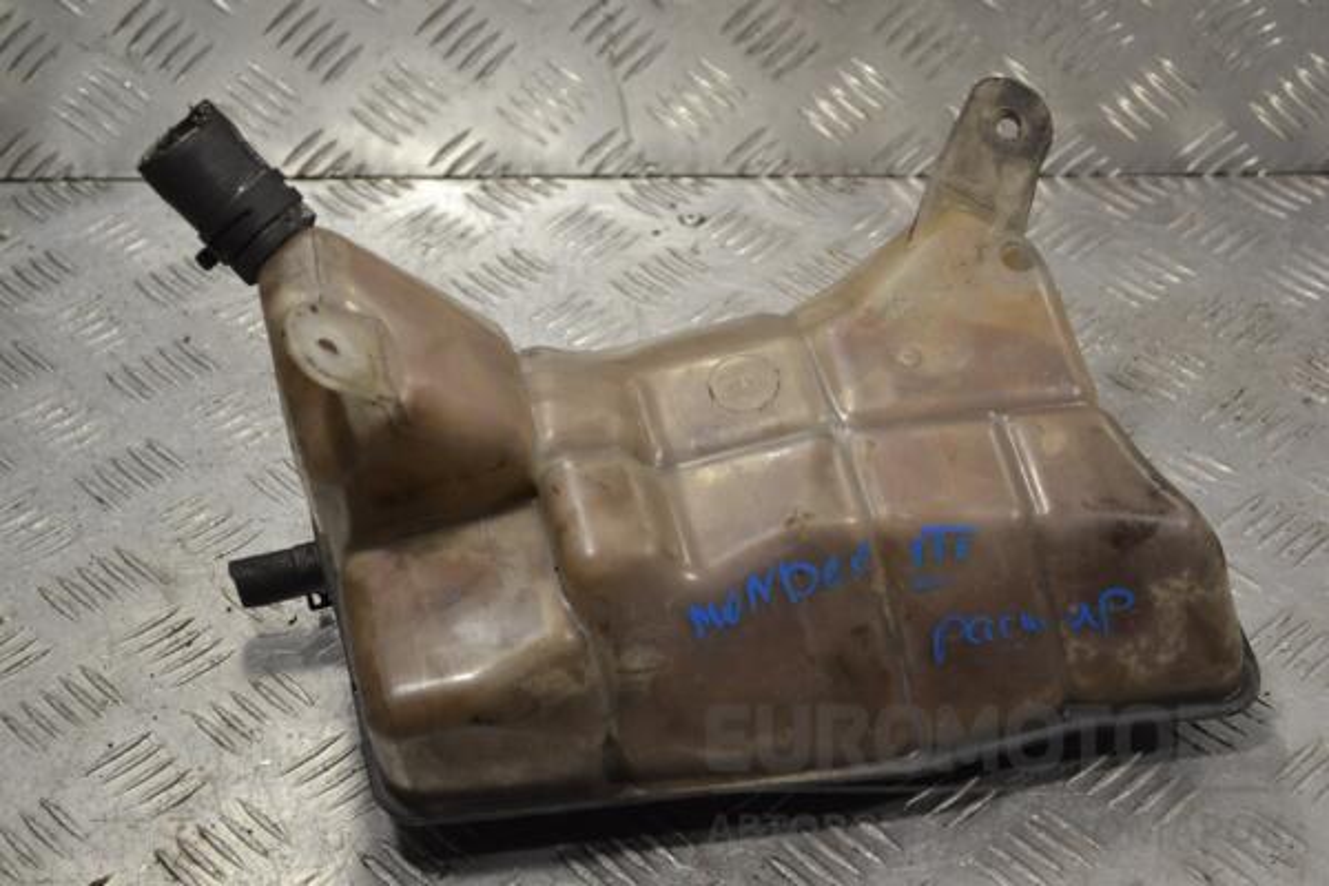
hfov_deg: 28.1
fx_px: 2658
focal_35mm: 72
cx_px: 664
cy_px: 443
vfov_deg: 18.9
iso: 400
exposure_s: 1/80
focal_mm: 48
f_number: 5.6
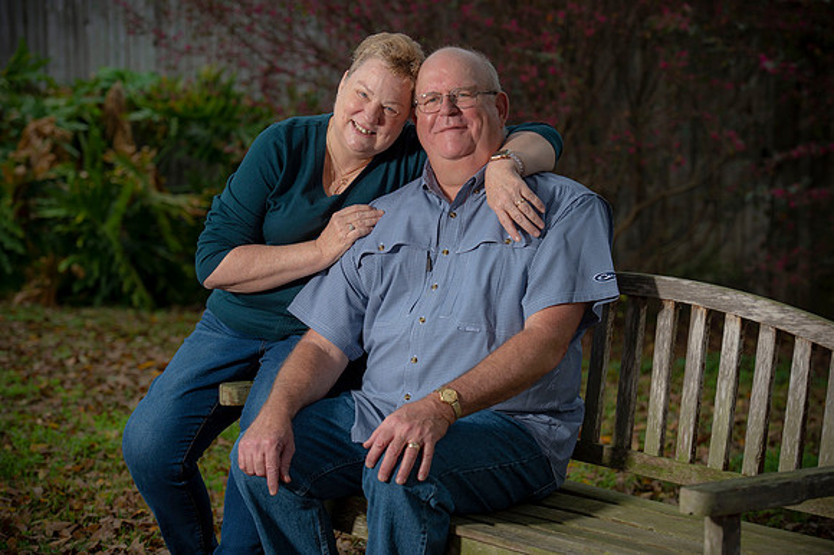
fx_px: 2315
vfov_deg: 13.7
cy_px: 278
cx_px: 417
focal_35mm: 100
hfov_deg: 20.4
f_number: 4.5
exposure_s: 1/200
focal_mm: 100
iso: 160
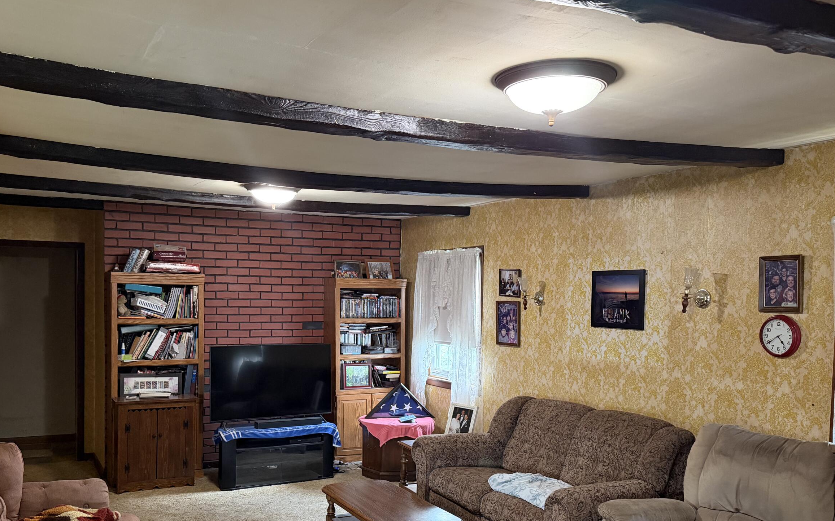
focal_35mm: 33
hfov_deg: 58.1
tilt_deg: -2.2
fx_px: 751
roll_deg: -0.5
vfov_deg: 38.1
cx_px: 382
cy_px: 327
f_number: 1.78
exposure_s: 1/40
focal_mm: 6.76
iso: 640
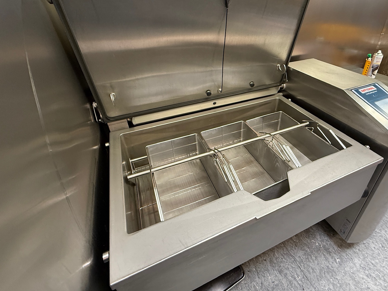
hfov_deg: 84.0
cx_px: 225
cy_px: 116
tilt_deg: -29.4
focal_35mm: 19
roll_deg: +0.2
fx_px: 213
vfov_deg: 68.0
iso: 250
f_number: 2.2
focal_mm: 2.22
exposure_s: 1/50
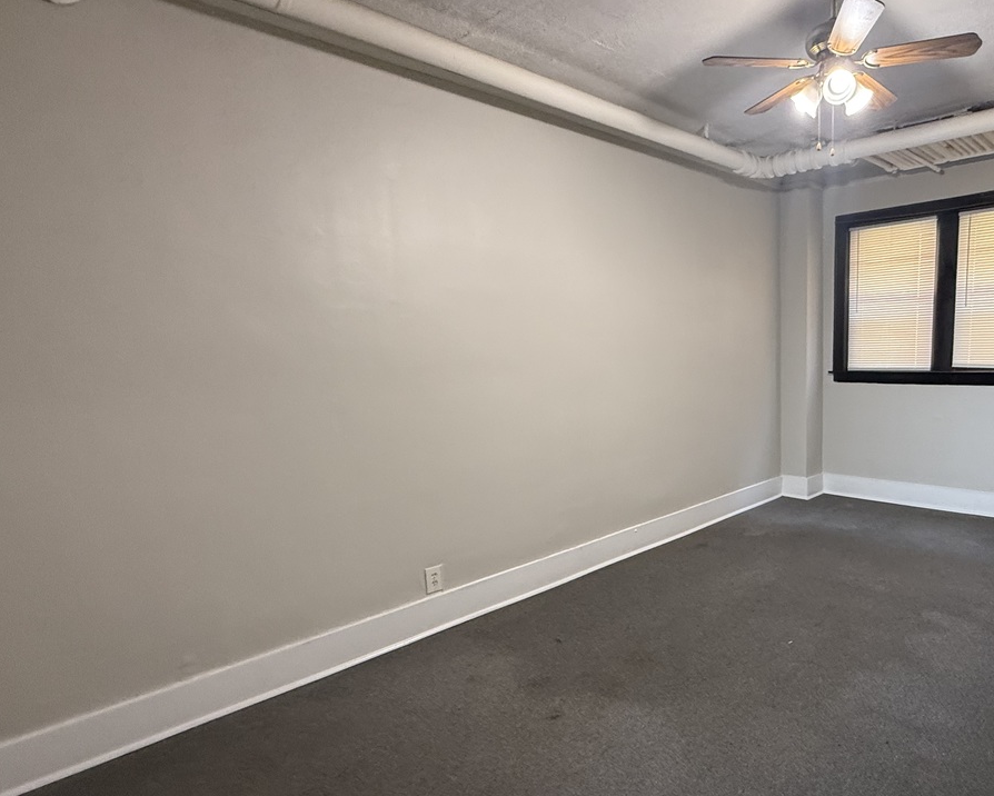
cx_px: 700
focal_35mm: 22
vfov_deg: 62.7
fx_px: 647
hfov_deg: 71.6
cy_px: 471
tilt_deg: -8.1
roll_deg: -0.3
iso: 250
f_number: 2.2
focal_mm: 2.22
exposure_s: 1/60
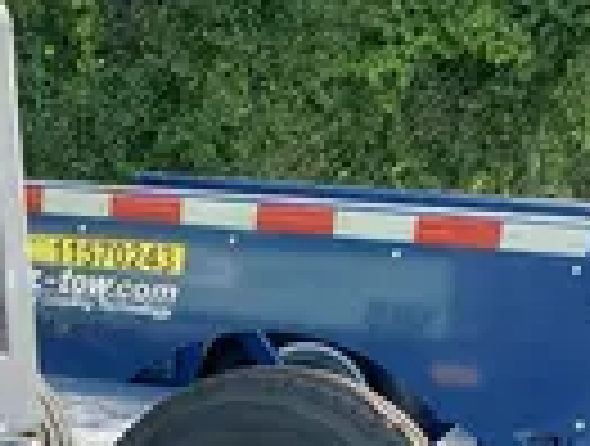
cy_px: 750
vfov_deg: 12.7
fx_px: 1863
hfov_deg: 16.9
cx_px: -194
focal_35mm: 109
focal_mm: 4.3
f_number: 2.4
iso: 50
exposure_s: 1/607
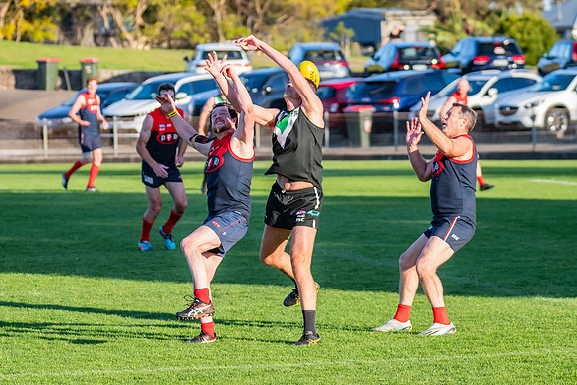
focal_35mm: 227
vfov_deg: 6.1
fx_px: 3635
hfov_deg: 9.1
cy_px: 137
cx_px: 213
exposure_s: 1/1600
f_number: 5.6
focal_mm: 170
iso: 800
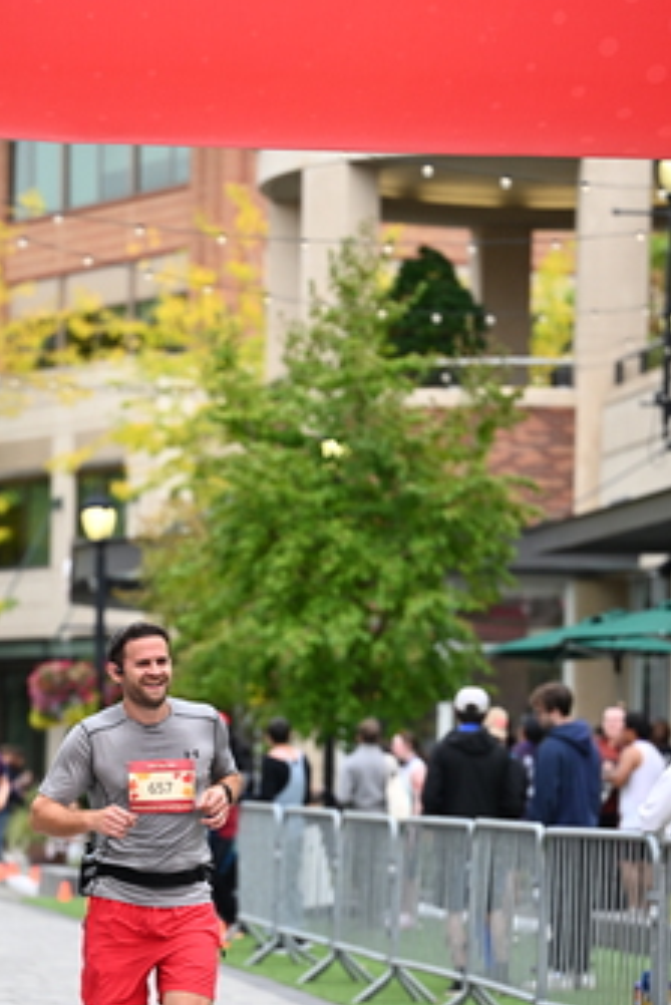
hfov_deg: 8.7
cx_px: 248
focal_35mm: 158
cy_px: 773
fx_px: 4413
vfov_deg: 12.9
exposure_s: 1/2000
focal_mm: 96
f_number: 2.8
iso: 640
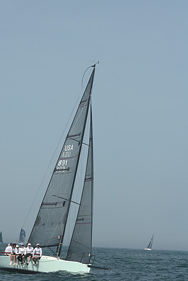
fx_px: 876
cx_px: 66
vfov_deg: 18.2
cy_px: 137
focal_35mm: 112
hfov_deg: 12.2
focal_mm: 85
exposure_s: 1/1250
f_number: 8
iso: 320
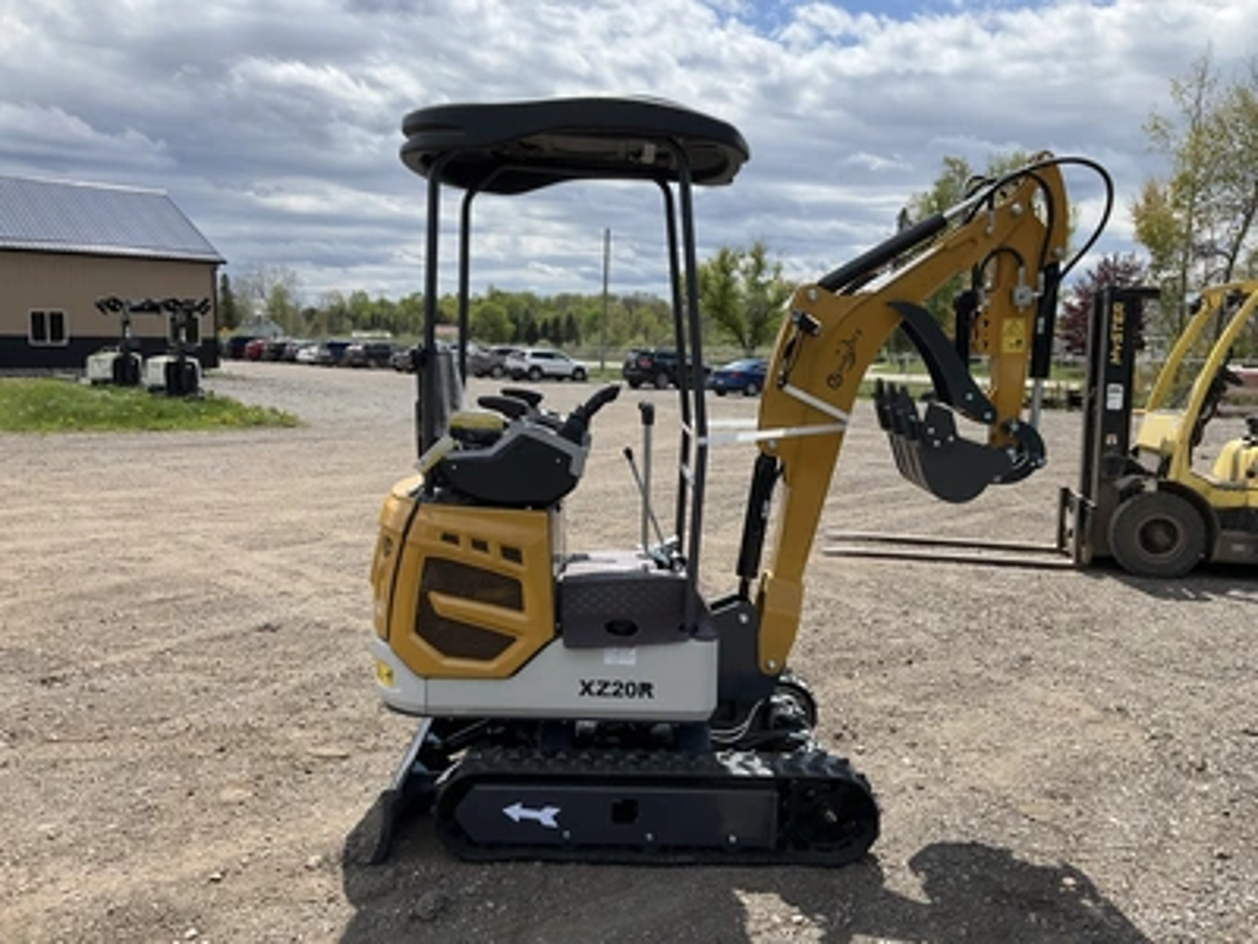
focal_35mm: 29
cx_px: 629
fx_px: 1054
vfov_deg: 48.2
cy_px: 472
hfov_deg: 61.7
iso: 25
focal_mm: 3
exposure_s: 1/2141
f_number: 1.8
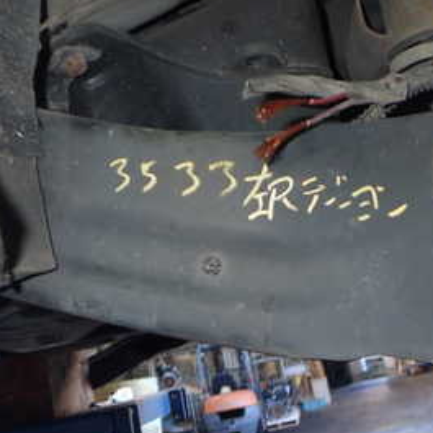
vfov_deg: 28.6
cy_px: 198
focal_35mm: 60
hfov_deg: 28.4
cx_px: 294
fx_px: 849
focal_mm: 5.4
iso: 200
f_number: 2.3
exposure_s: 1/30
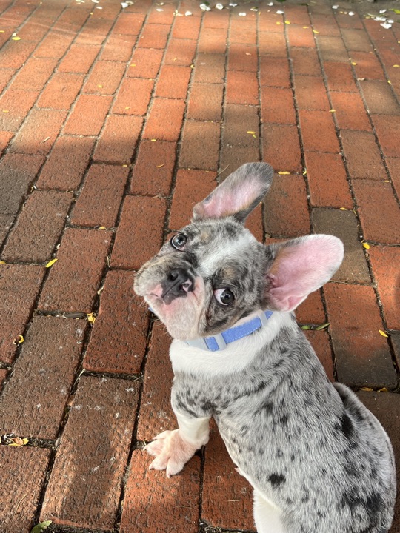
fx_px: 401
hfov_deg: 53.1
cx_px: 200
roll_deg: -10.0
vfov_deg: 67.3
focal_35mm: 26
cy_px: 266
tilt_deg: -42.9
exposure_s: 1/250
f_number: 1.6
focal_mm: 5.1
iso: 40
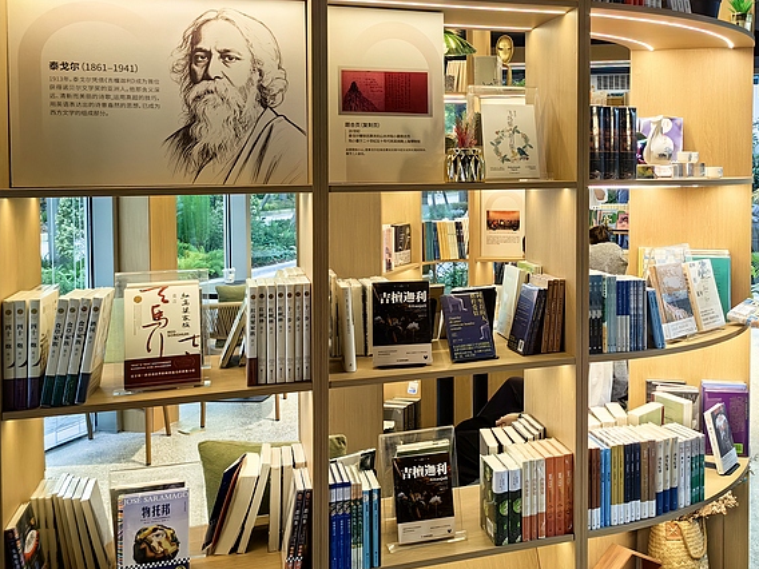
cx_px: 530
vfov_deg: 37.4
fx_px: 833
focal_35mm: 38
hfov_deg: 47.8
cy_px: 198
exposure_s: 1/100
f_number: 2
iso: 80
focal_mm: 5.75
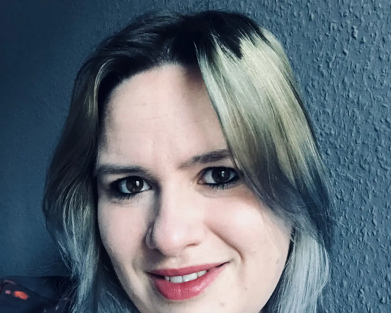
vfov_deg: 35.2
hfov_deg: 43.8
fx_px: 486
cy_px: 217
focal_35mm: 42
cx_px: 195
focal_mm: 2.87
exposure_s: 1/60
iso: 320
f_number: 2.2
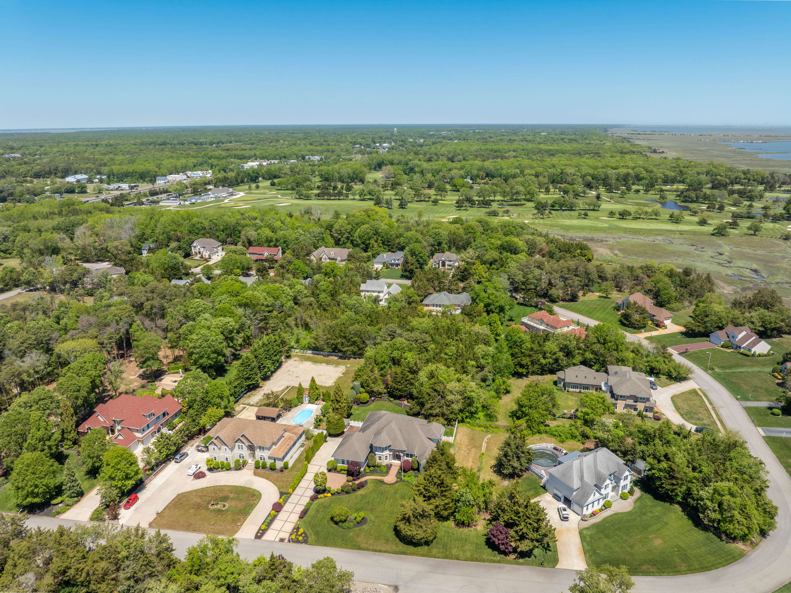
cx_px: 396
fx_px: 548
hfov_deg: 71.6
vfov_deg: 56.8
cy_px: 296
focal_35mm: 24
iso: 100
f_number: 5.6
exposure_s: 1/80
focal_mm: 12.29
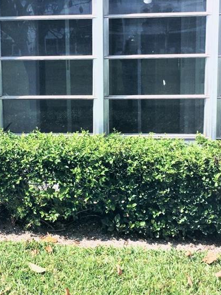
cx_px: 64
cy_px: 114
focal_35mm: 63
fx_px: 536
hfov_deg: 23.1
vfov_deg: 30.6
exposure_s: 1/1582
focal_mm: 4.15
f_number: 2.2
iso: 32
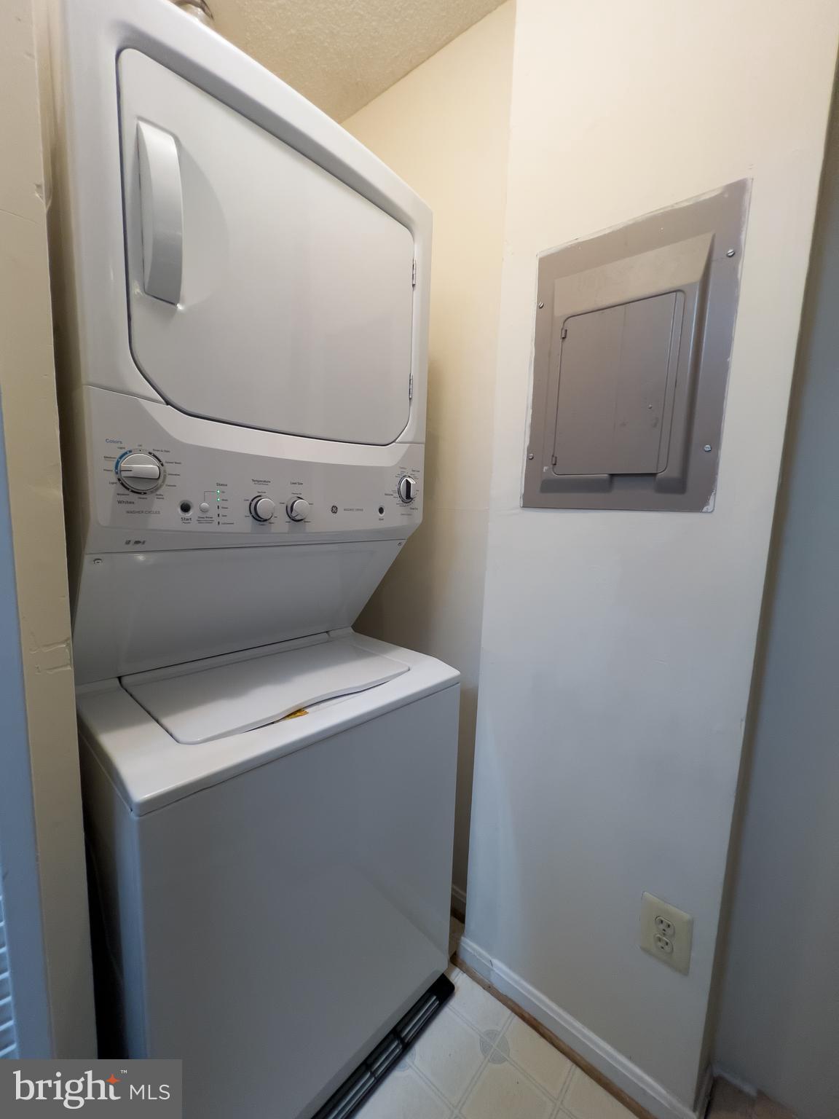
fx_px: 420
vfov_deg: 106.2
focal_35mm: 13
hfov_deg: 89.9
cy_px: 560
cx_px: 420
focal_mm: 1.57
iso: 250
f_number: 1.8
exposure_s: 1/60
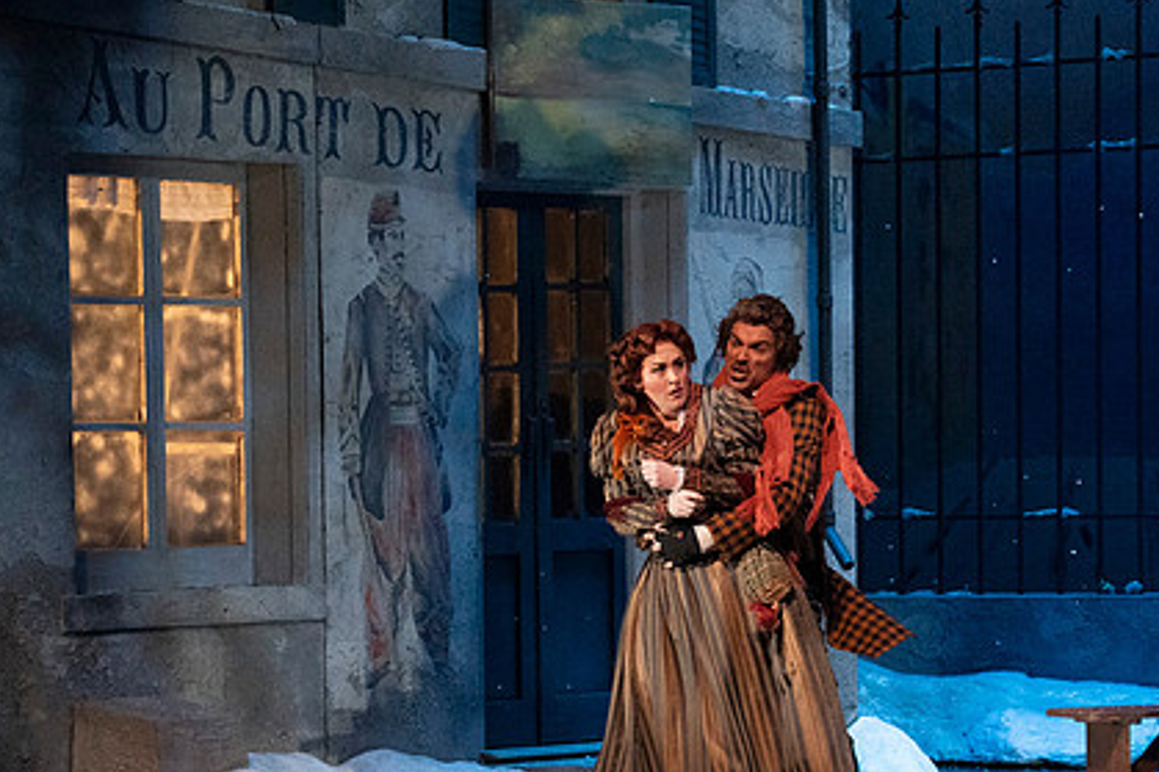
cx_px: 786
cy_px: 488
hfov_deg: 8.5
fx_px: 7755
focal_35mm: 241
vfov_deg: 5.7
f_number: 11
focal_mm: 174
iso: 20000
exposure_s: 1/320
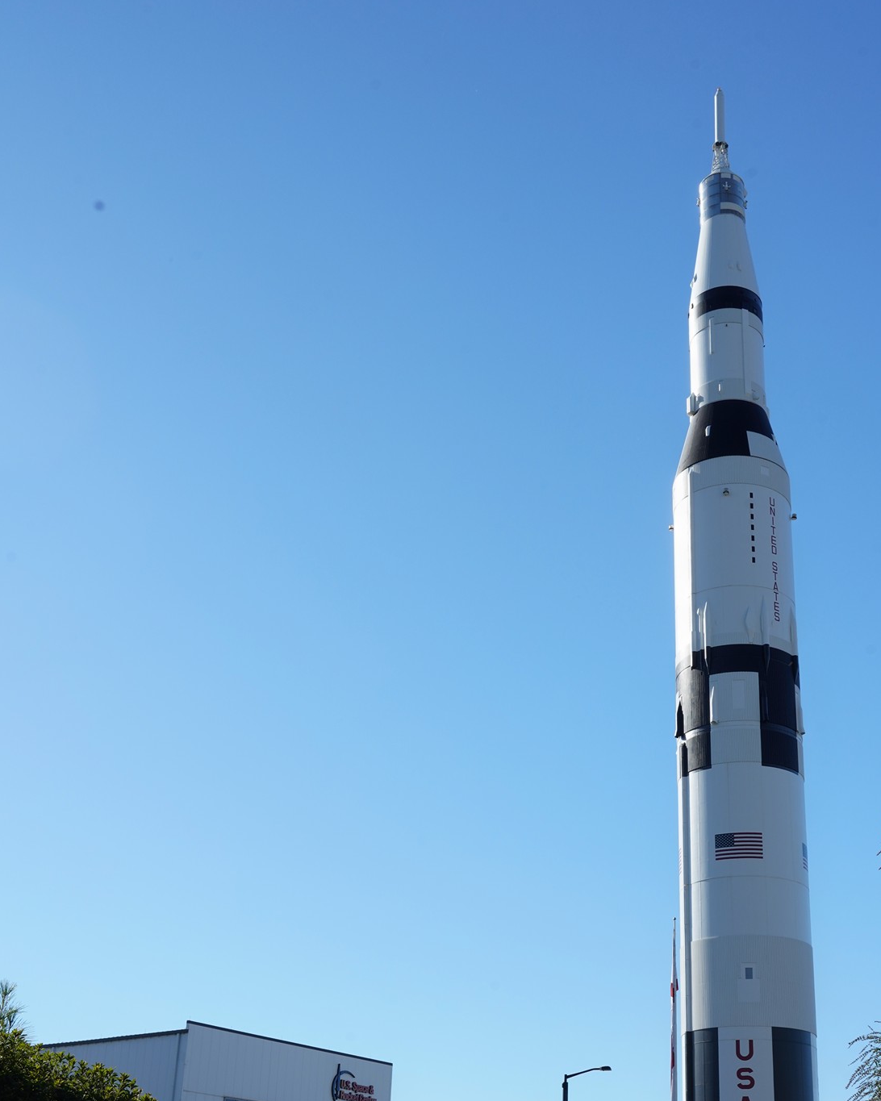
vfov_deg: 41.4
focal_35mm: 44
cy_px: 749
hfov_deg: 34.1
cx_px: 510
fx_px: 1434
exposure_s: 1/100
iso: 400
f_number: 14
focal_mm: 32
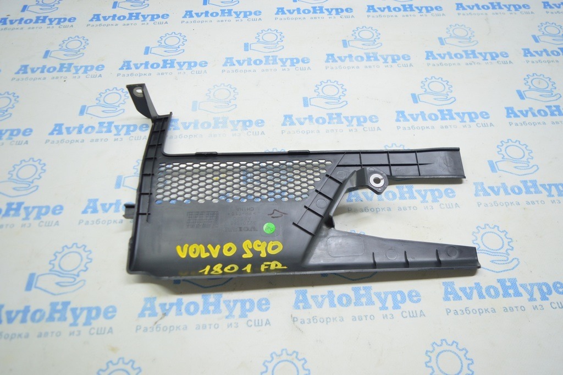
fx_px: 469
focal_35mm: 30
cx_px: 282
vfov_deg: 43.5
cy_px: 188
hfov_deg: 62.0
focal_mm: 20
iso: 400
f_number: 3.5
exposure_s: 1/40
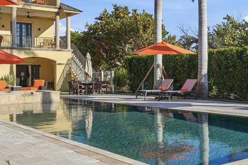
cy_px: 74
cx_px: 158
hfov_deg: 38.6
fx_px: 351
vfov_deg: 26.5
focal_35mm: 51
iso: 400
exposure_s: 1/3200
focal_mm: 30
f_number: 9
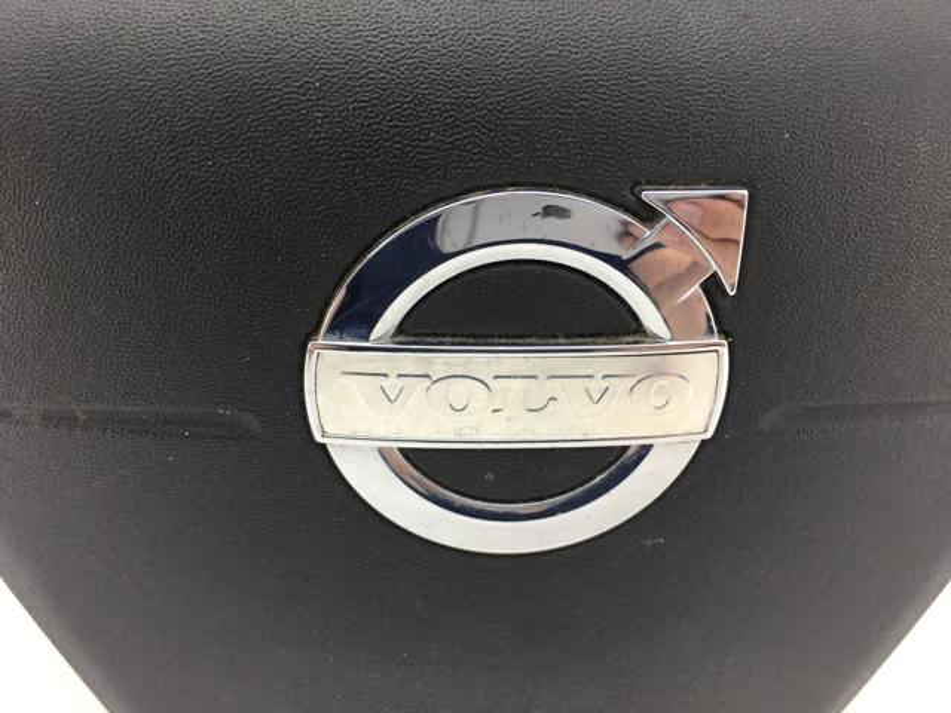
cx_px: 476
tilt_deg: -33.1
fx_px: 797
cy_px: 356
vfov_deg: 48.2
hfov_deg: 61.7
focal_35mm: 29
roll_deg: -2.2
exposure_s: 1/100
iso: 40
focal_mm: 4.15
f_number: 2.2
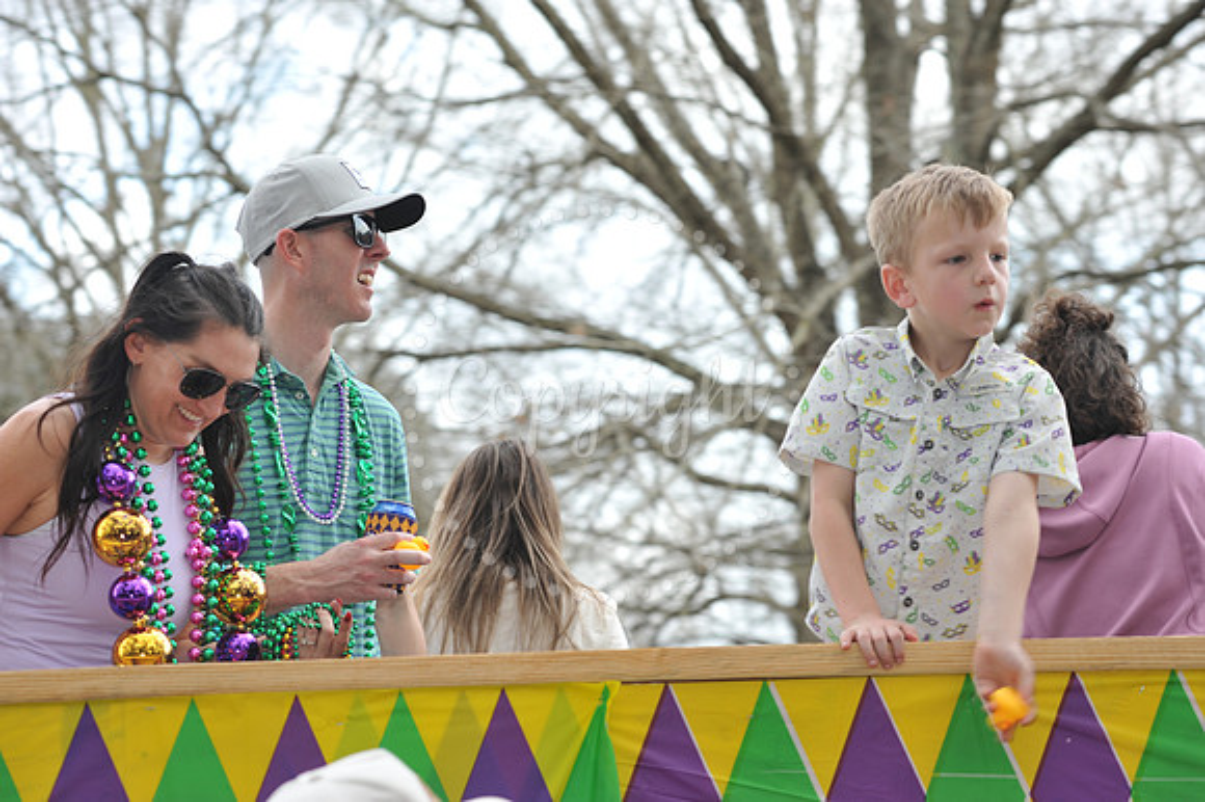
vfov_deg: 12.2
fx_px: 3747
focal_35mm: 112
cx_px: 602
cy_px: 401
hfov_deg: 18.3
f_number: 6.3
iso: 250
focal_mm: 112
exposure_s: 1/80
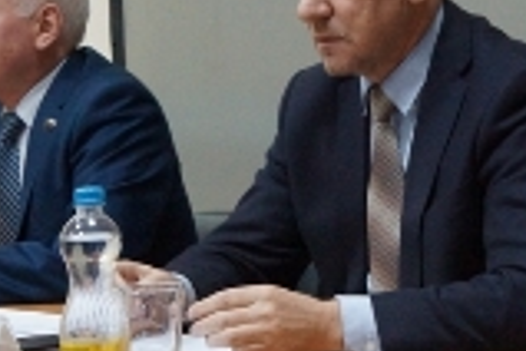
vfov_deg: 10.8
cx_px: 377
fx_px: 1855
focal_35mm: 127
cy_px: 84
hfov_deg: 16.1
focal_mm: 30
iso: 2500
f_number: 5
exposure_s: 1/100
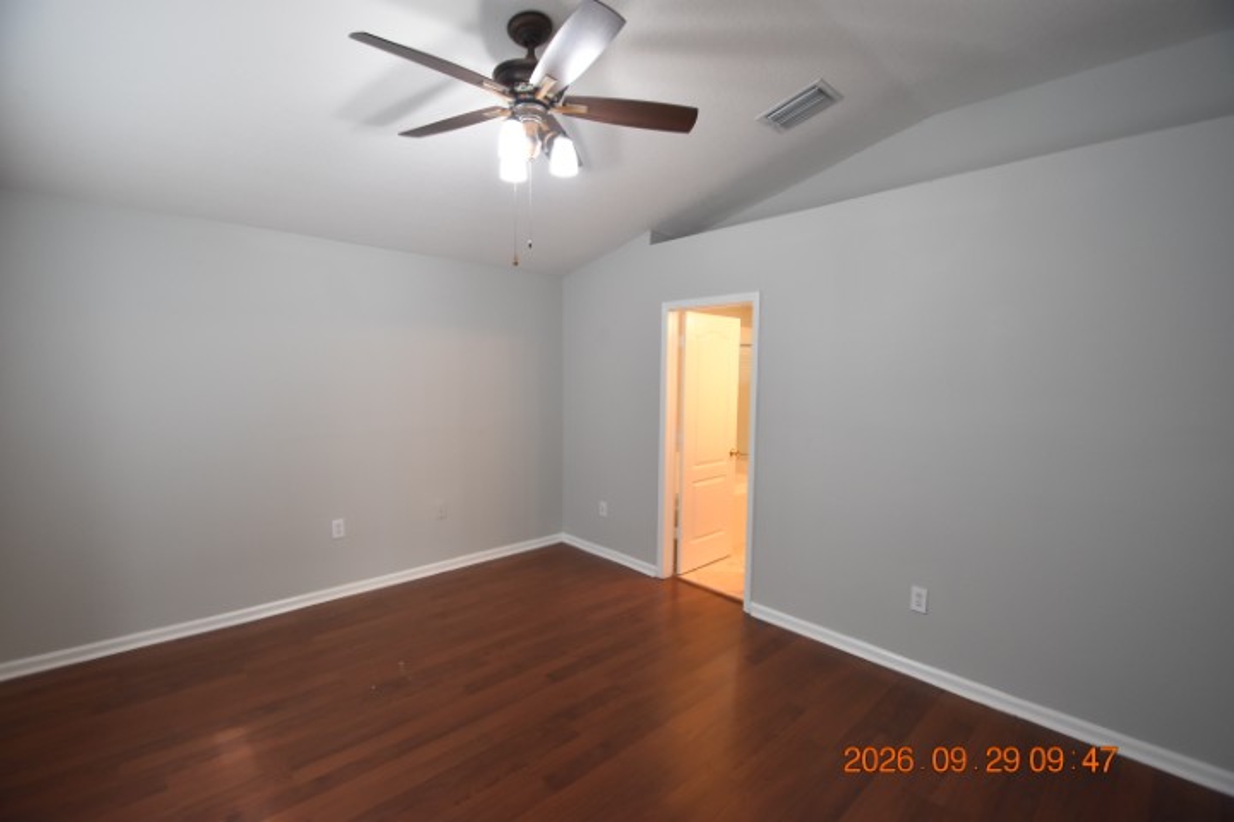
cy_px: 411
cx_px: 617
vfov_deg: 77.3
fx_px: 514
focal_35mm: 15
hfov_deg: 100.4
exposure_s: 1/60
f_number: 3.5
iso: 1000
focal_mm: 10
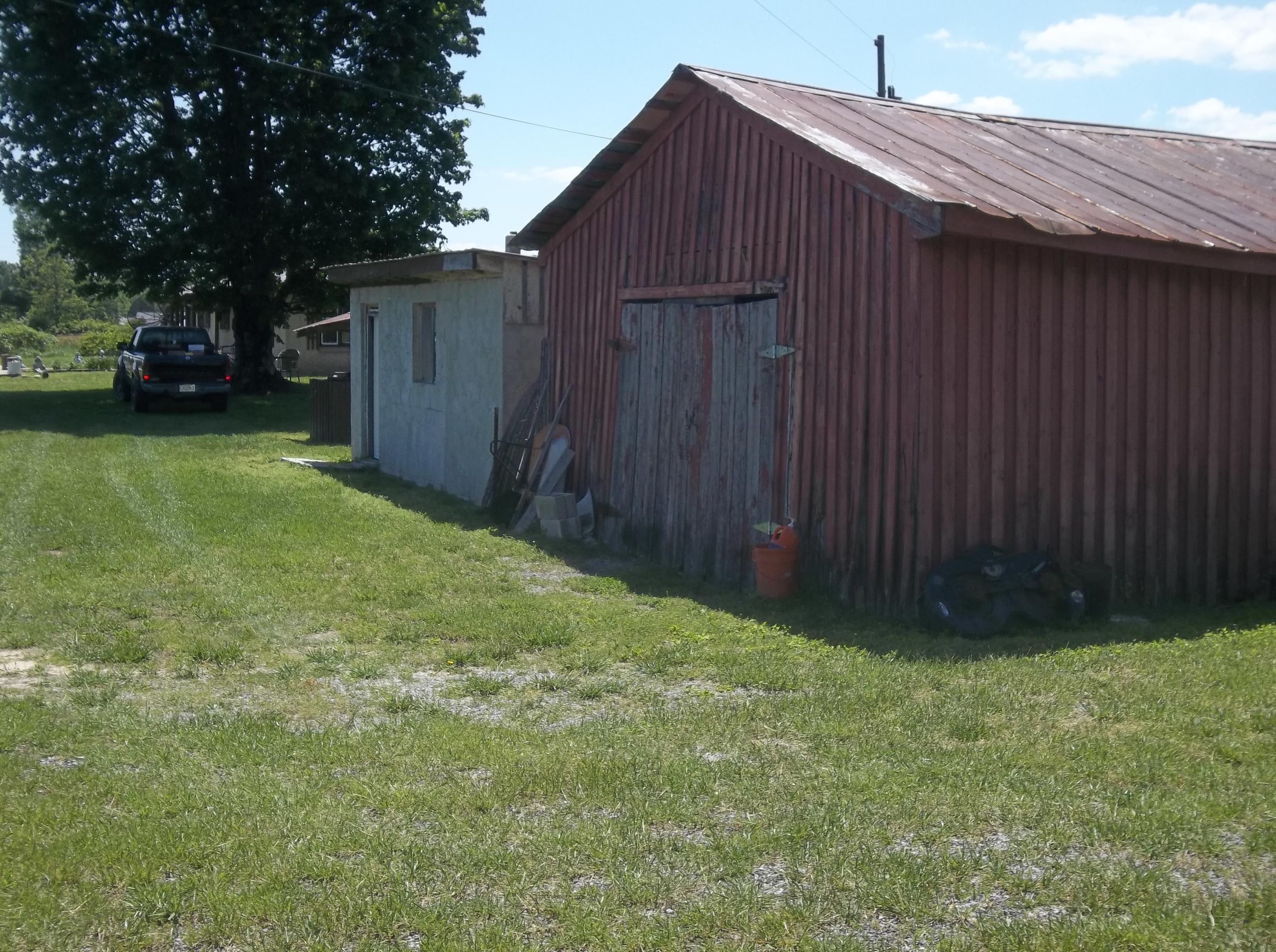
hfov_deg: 43.0
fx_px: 1619
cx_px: 638
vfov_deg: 32.8
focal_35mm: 44
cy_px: 476
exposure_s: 1/500
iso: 80
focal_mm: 7.8
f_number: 4.5
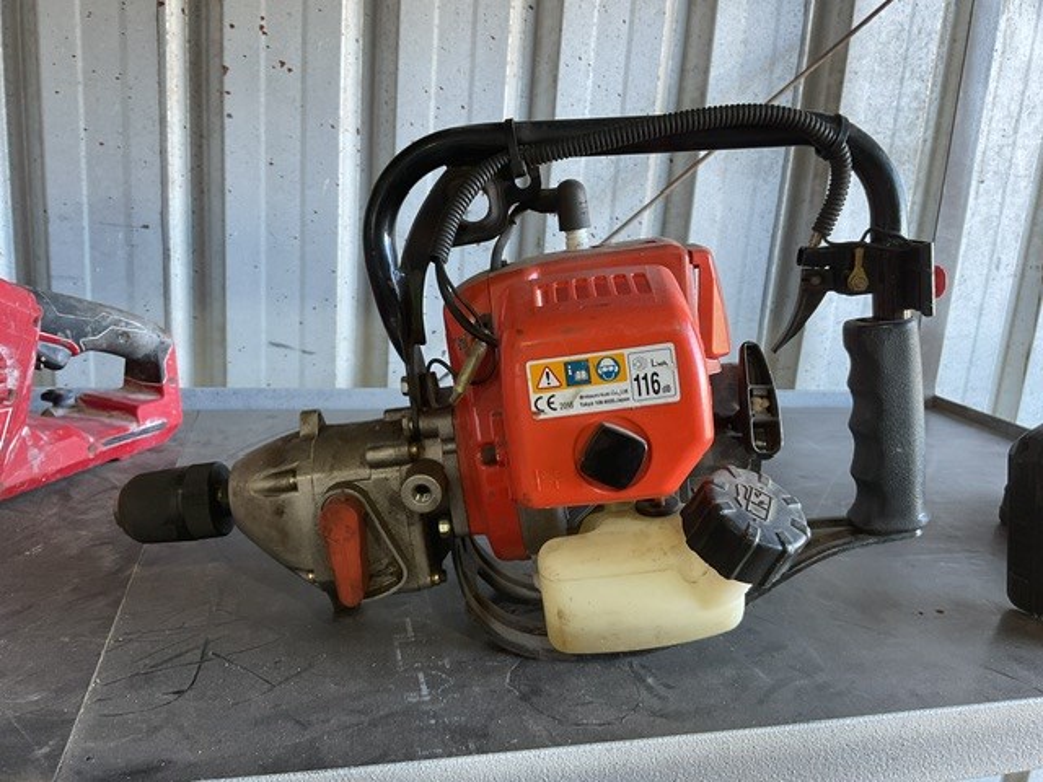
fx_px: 874
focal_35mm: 29
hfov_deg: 61.7
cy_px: 391
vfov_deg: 48.2
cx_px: 522
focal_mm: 3
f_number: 1.8
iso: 64
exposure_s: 1/50
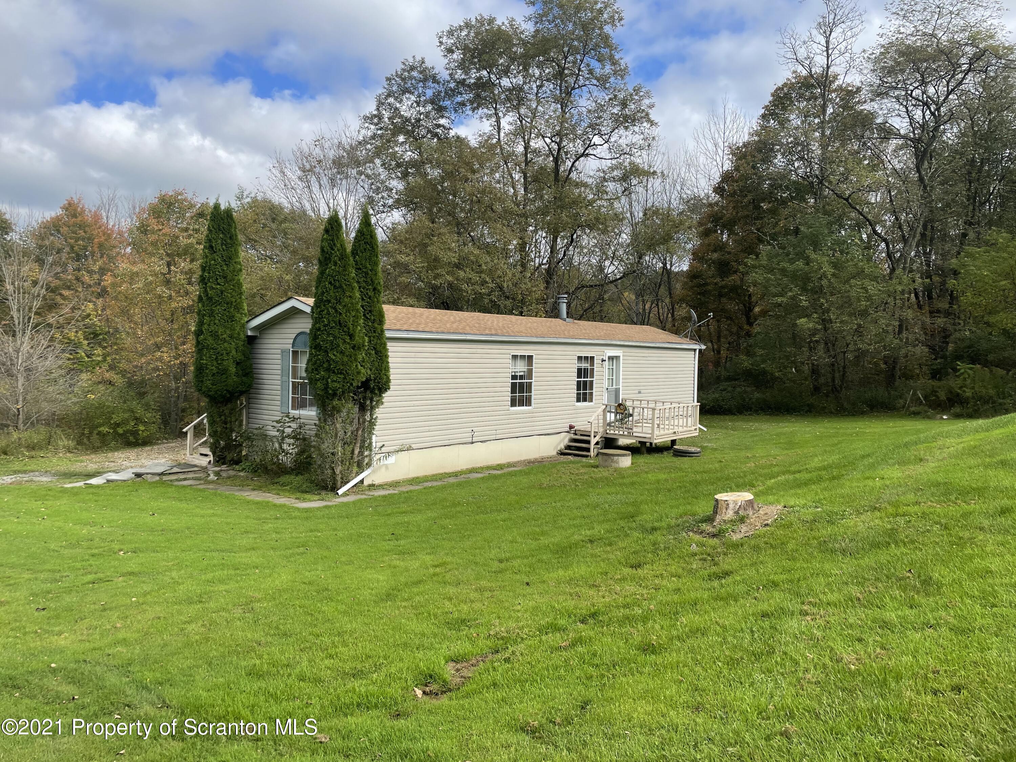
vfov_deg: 53.1
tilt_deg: -1.7
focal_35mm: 26
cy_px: 381
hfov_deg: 67.3
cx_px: 508
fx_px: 763
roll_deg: -1.3
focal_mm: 4.2
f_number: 1.6
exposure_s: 1/2398
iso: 32
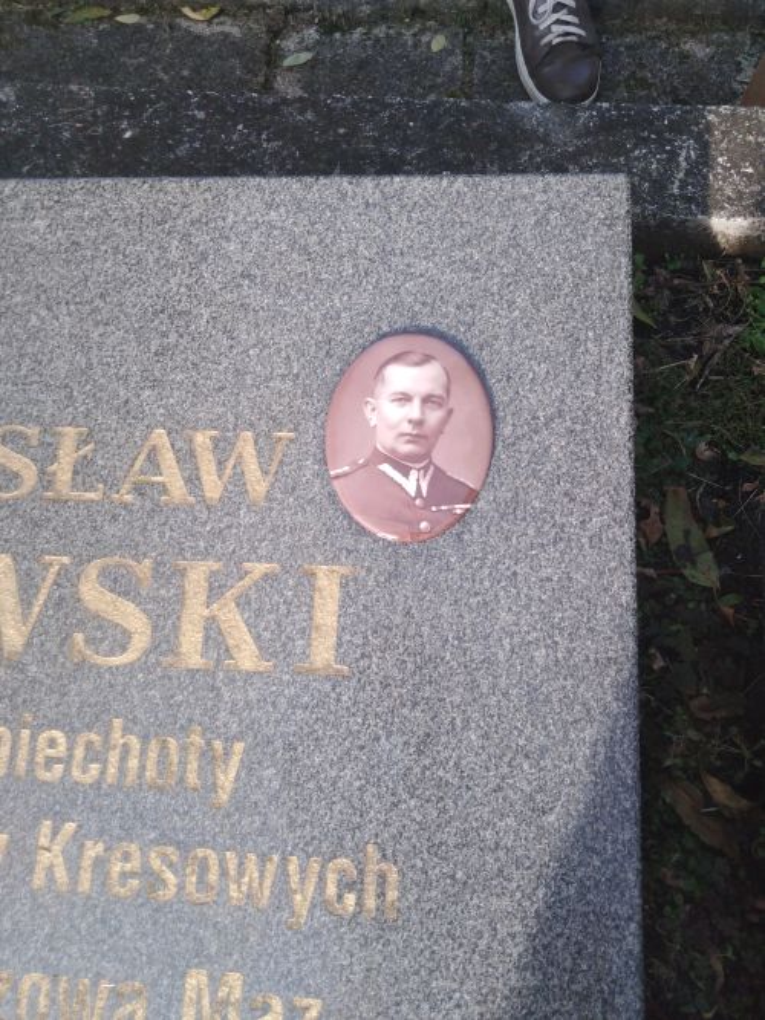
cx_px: 382
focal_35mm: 26
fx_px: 766
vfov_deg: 67.3
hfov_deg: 53.0
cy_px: 510
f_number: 2.2
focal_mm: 3.46
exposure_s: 1/174
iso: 100
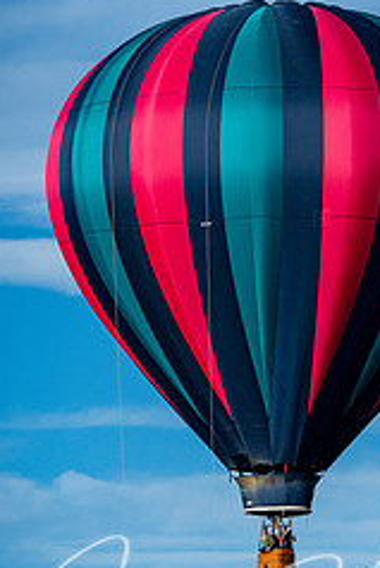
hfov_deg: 3.5
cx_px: 307
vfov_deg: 5.3
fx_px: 6150
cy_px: 311
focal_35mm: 389
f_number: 5.6
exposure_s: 1/3200
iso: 400
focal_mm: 135
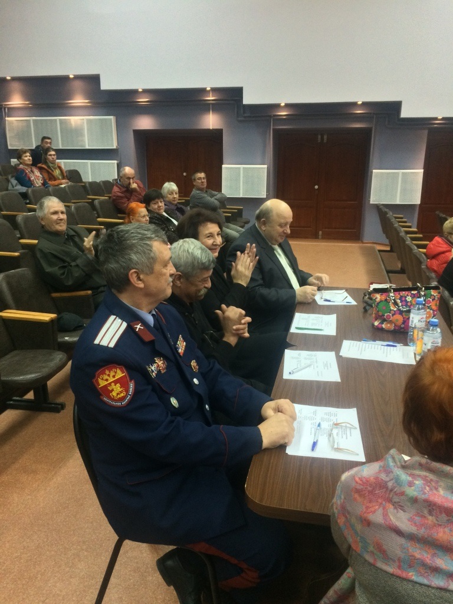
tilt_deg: -18.4
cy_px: 302
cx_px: 226
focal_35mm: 29
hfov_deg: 48.2
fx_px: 506
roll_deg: +1.0
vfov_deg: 61.7
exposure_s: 1/33
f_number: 2.2
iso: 250
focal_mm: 4.15
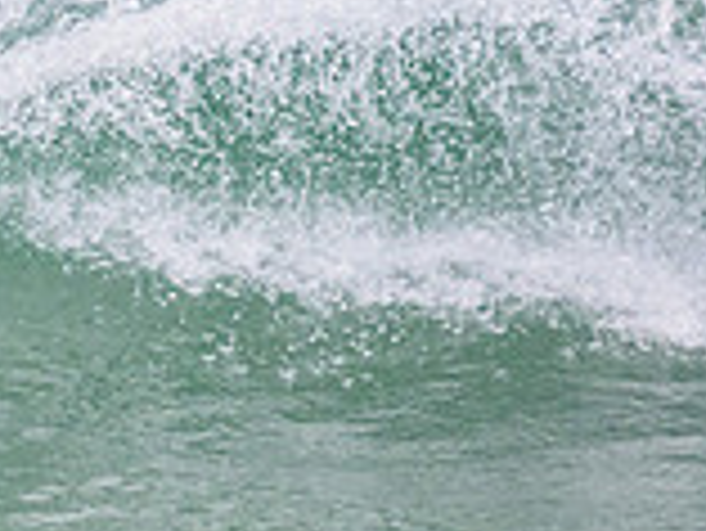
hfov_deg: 0.7
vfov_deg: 0.5
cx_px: -549
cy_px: 29
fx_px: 58007
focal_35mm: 2842
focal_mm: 800
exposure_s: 1/2000
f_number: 11
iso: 3600
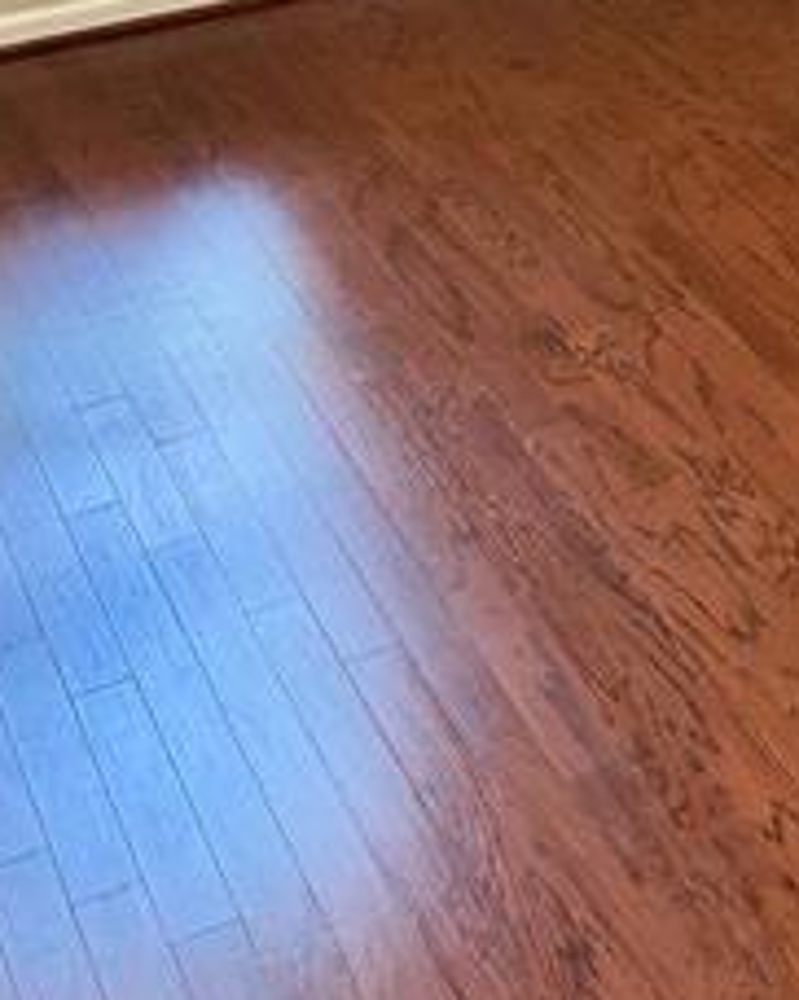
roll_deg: -0.9
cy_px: -351
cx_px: 1106
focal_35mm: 79
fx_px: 2338
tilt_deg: -13.1
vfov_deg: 21.5
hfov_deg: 17.8
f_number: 1.78
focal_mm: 6.76
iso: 160
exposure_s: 1/60
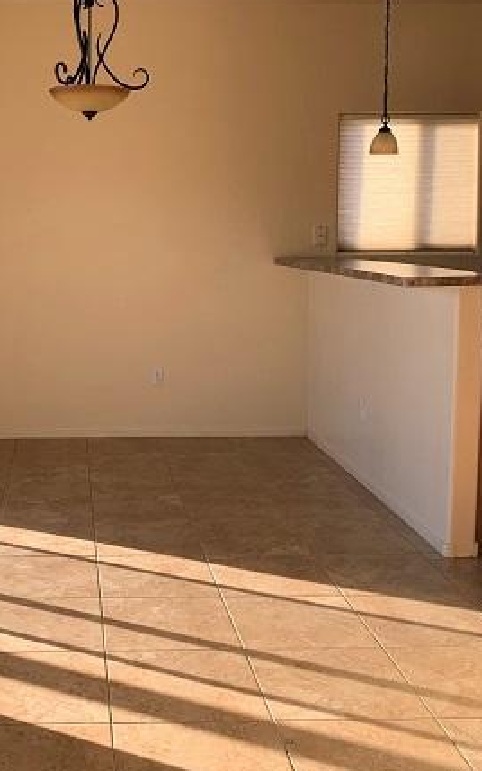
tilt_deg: -5.4
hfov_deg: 27.9
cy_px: 335
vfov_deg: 44.3
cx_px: 81
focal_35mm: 45
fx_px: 946
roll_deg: +0.5
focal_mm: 4.25
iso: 25
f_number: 1.8
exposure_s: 1/122
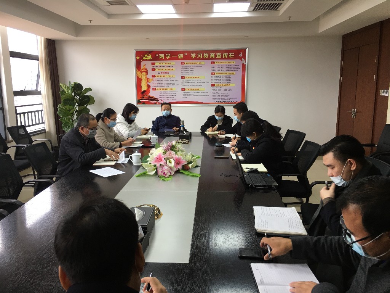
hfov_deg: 61.7
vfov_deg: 48.2
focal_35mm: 29
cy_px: 146
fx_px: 327
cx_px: 195
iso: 40
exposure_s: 1/33
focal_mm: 4.15
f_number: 2.2
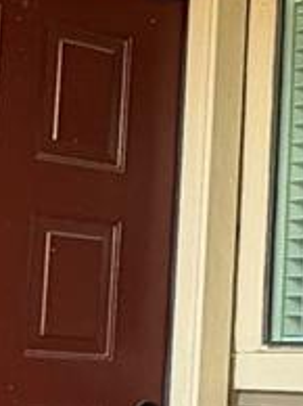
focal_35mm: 111
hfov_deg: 13.2
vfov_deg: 17.7
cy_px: 283
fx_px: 1298
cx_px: 261
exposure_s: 1/121
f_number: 2.2
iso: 100
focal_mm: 2.22
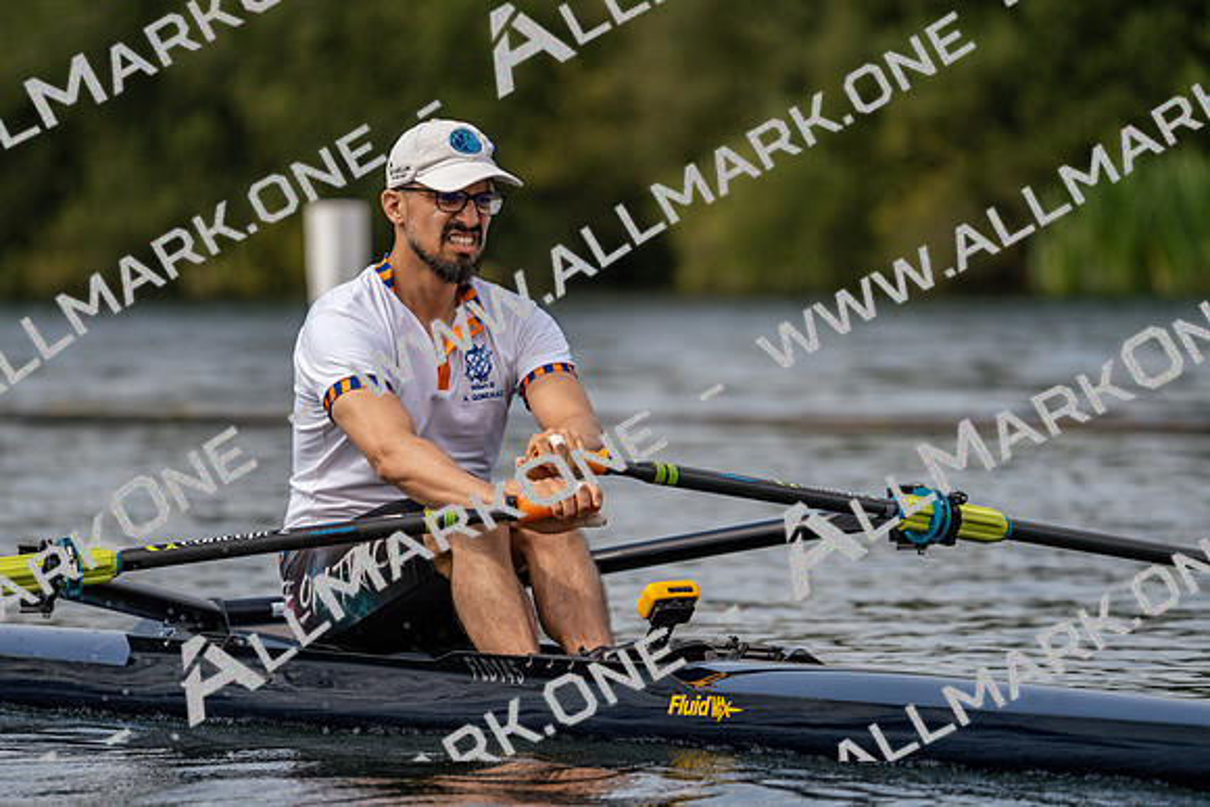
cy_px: 404
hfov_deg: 6.2
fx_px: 11161
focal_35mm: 332
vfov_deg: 4.1
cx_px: 605
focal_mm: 332
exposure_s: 1/1600
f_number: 6.3
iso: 400
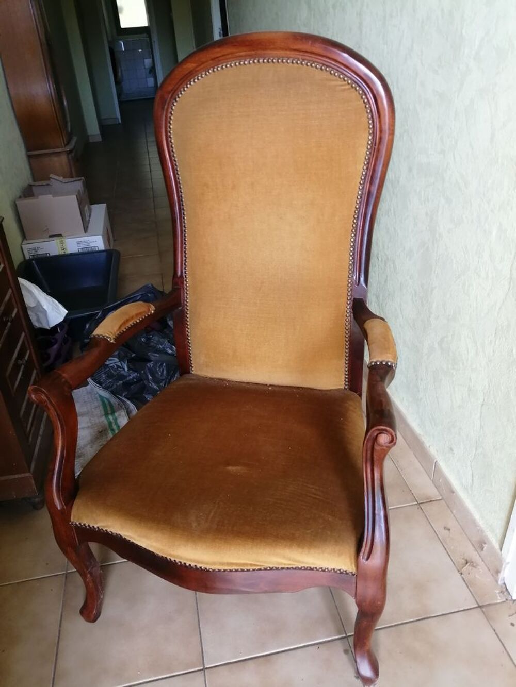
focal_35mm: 26
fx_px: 517
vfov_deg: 67.3
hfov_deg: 53.1
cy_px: 344
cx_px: 258
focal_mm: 3.62
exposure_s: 1/33.3
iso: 125
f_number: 1.8
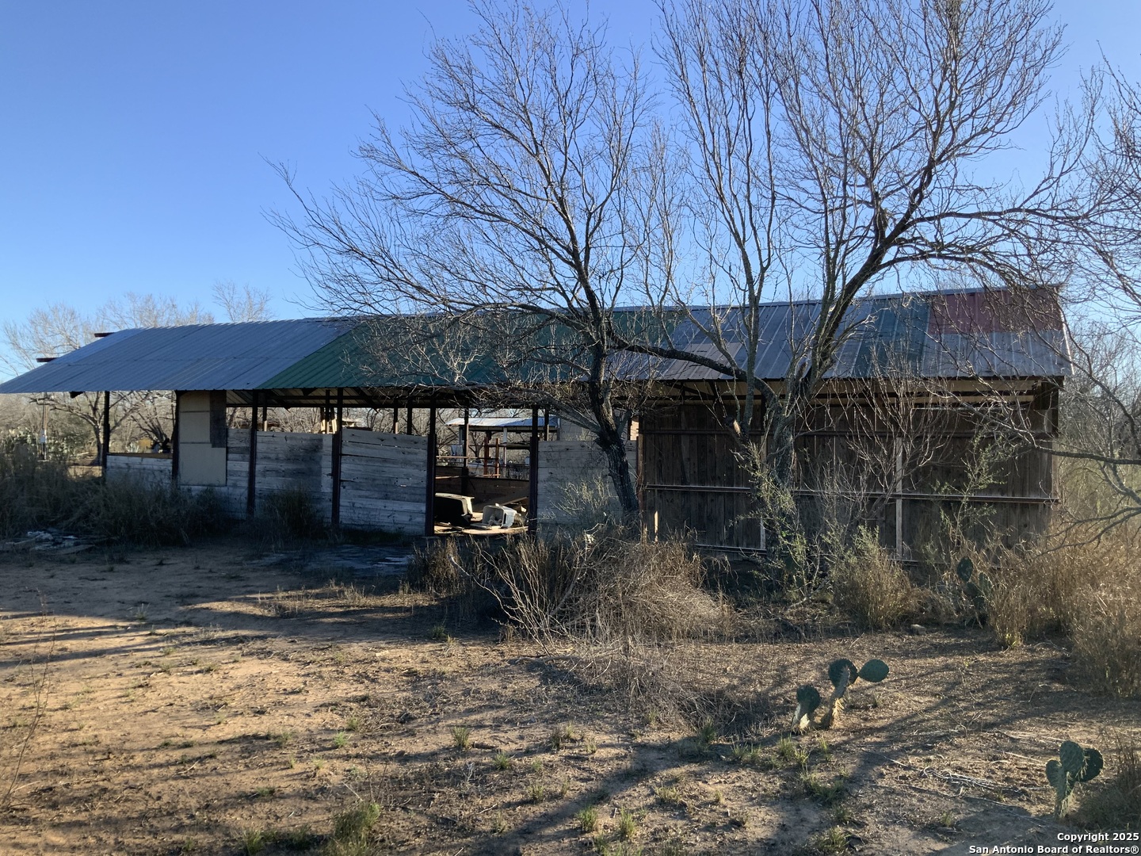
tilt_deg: +3.2
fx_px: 956
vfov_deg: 48.2
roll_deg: +1.2
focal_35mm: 29
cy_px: 428
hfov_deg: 61.7
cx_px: 570
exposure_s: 1/929
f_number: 1.8
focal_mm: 3
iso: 16
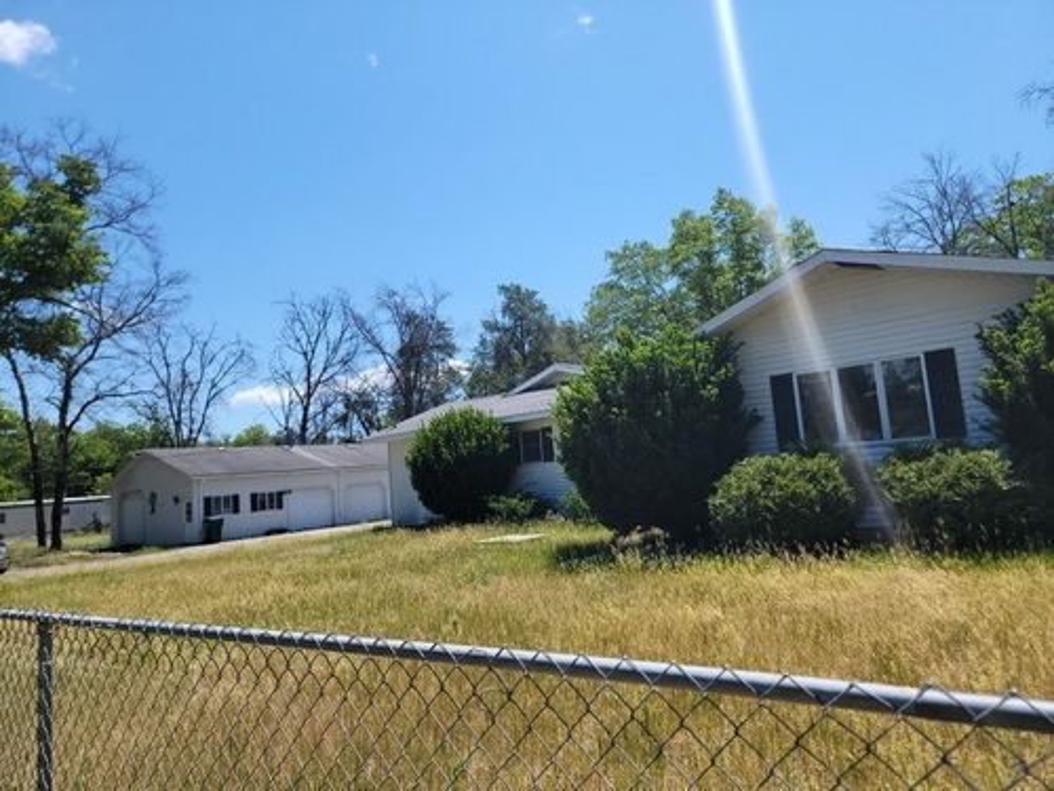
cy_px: 396
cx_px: 527
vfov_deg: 56.8
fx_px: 731
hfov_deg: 71.6
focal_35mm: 24
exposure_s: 1/902
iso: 16
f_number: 1.8
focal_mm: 6.7
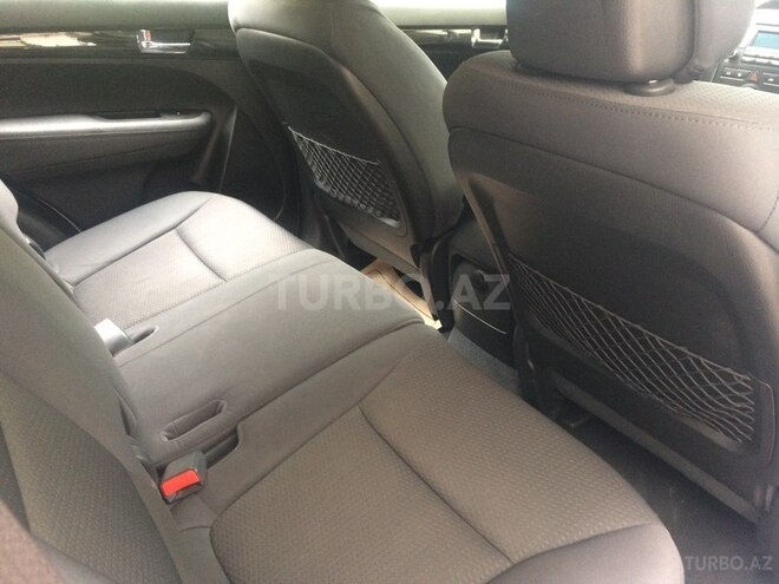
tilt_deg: -29.7
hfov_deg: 61.7
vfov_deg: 48.2
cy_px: 292
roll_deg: -1.6
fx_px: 653
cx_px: 390
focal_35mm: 29
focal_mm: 4.15
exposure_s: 1/33
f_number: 2.2
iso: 200
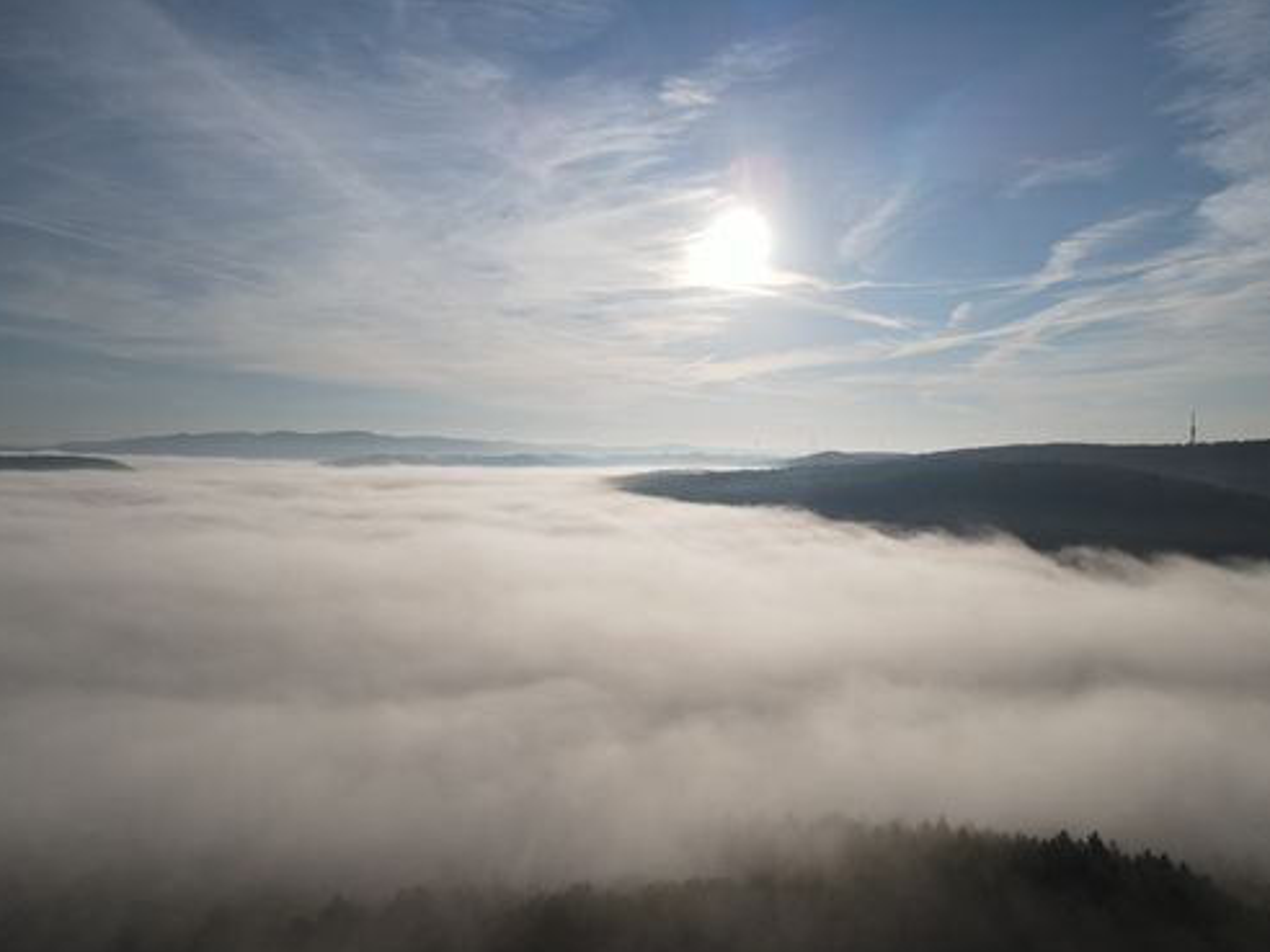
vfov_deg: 54.9
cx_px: 648
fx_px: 917
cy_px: 488
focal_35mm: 25
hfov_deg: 69.4
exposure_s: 1/3200
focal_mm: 4.5
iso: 100
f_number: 2.8
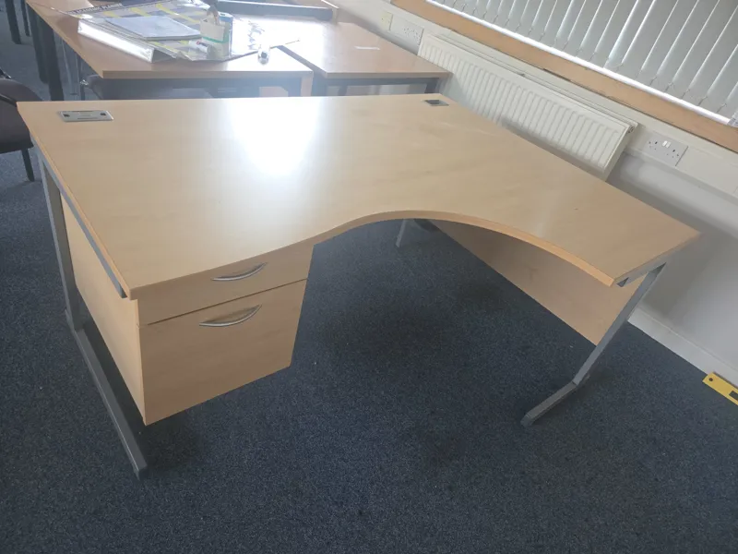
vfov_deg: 58.9
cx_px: 369
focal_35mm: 23
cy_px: 277
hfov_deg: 73.9
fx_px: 490
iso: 160
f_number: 1.7
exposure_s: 1/100
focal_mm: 6.3
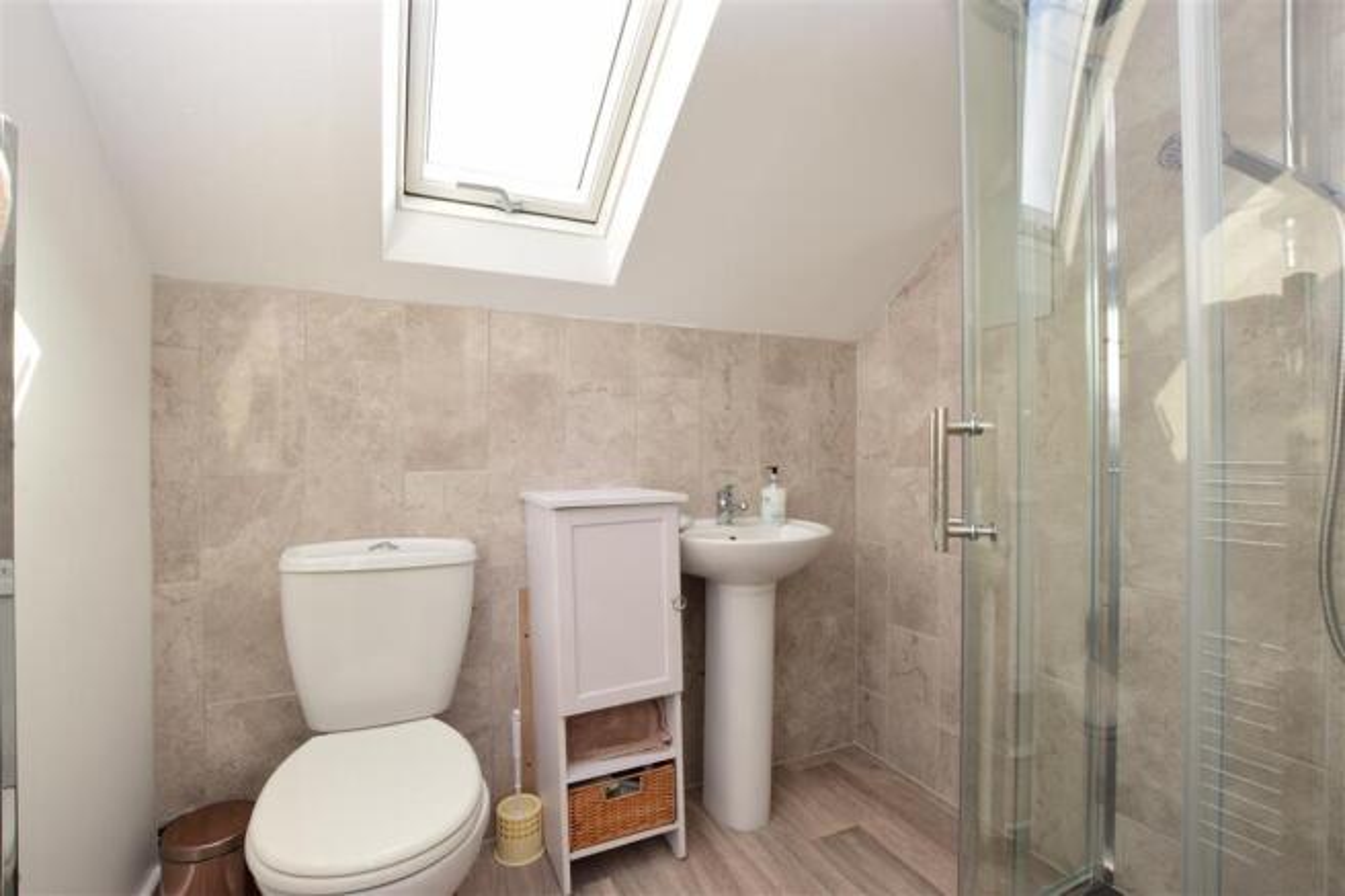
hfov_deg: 100.4
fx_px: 560
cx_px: 672
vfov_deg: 77.3
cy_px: 448
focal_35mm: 15
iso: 400
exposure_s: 1/25
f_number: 14
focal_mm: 10
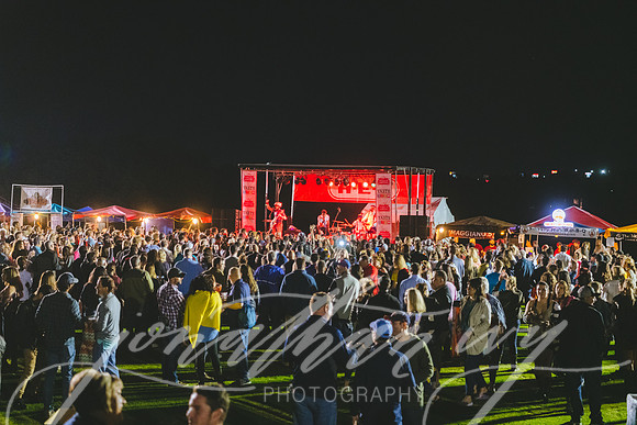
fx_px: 920
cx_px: 318
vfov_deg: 26.0
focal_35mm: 52
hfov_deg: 38.2
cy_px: 212
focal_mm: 52
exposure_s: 1/100
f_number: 2.8
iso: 2500
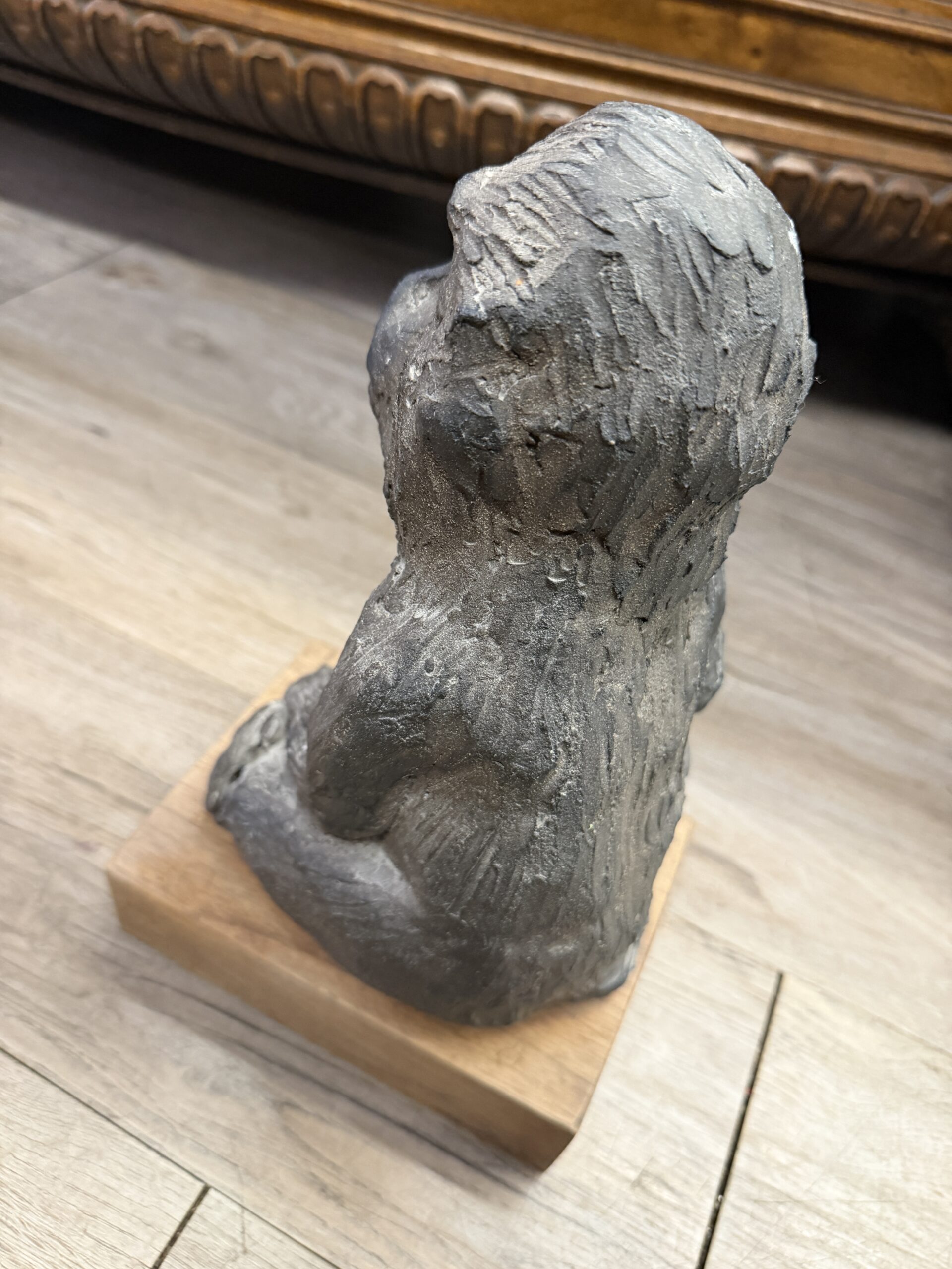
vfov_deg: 71.6
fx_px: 880
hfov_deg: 56.8
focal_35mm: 24
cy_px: 634
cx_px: 476
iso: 400
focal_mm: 6.76
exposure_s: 1/60
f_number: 1.78
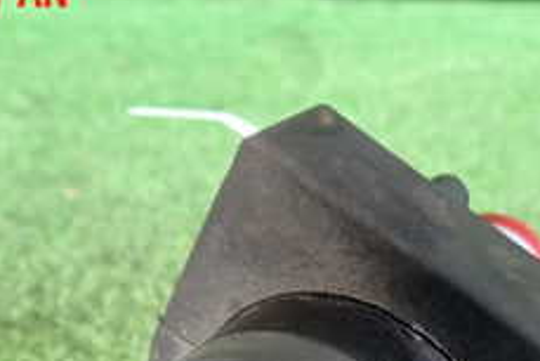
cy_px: 493
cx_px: 347
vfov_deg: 18.4
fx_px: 1021
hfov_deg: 29.5
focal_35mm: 68
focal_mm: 4.5
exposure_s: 1/60
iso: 320
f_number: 2
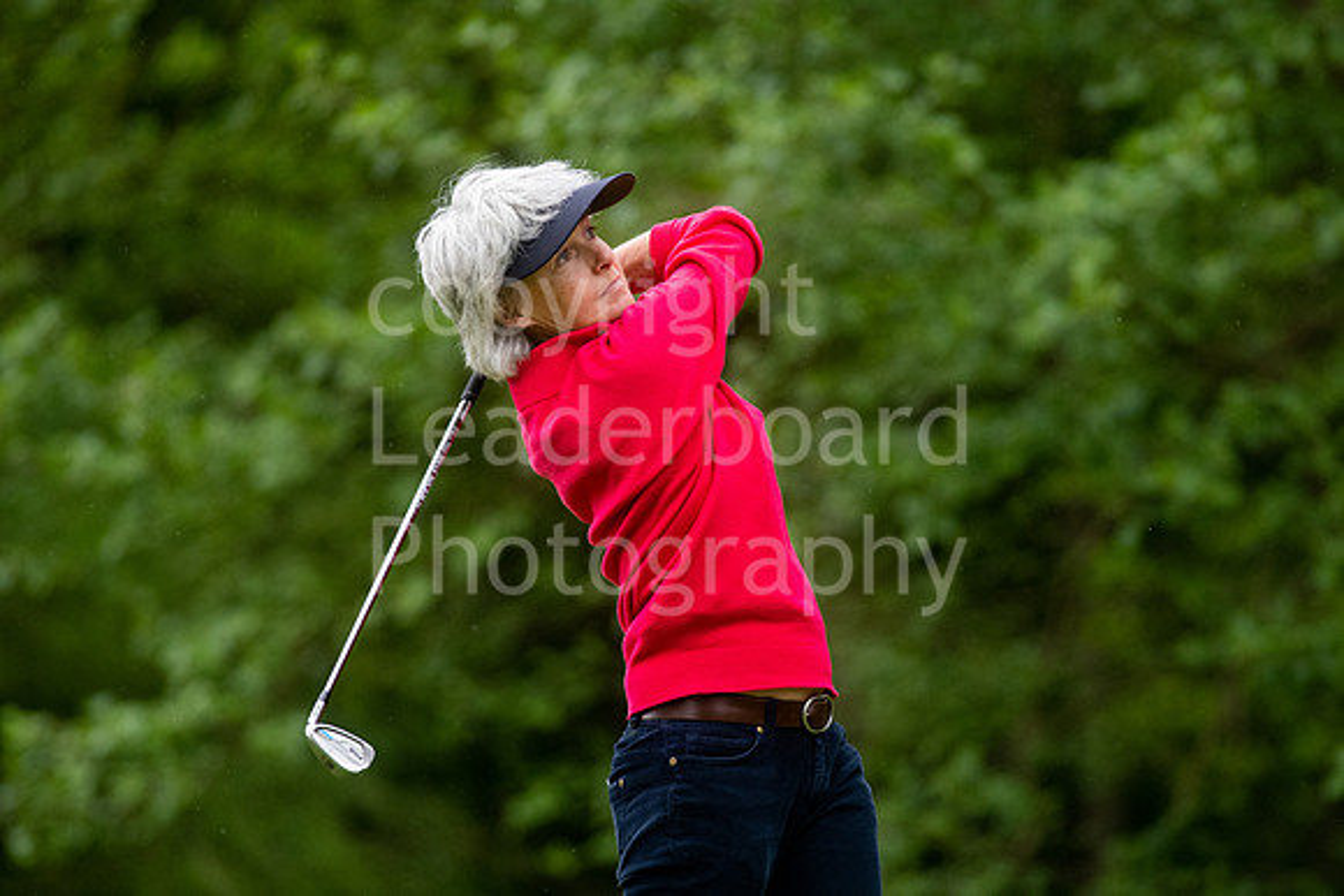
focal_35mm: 450
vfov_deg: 3.1
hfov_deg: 4.6
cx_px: 672
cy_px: 448
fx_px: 16803
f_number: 4
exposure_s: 1/1600
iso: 1600
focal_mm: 300
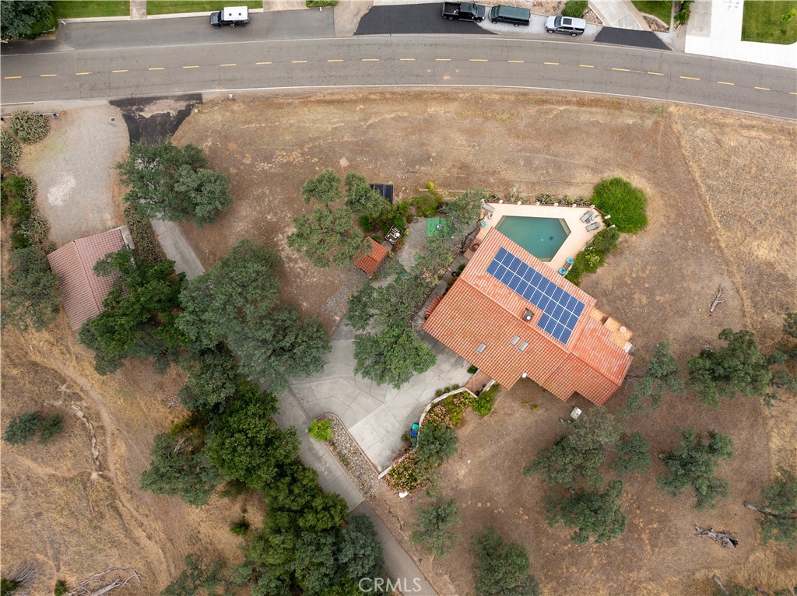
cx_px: 398
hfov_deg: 71.6
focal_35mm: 24
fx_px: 552
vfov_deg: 56.7
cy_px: 298
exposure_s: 1/120
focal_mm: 12.29
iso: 100
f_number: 2.8
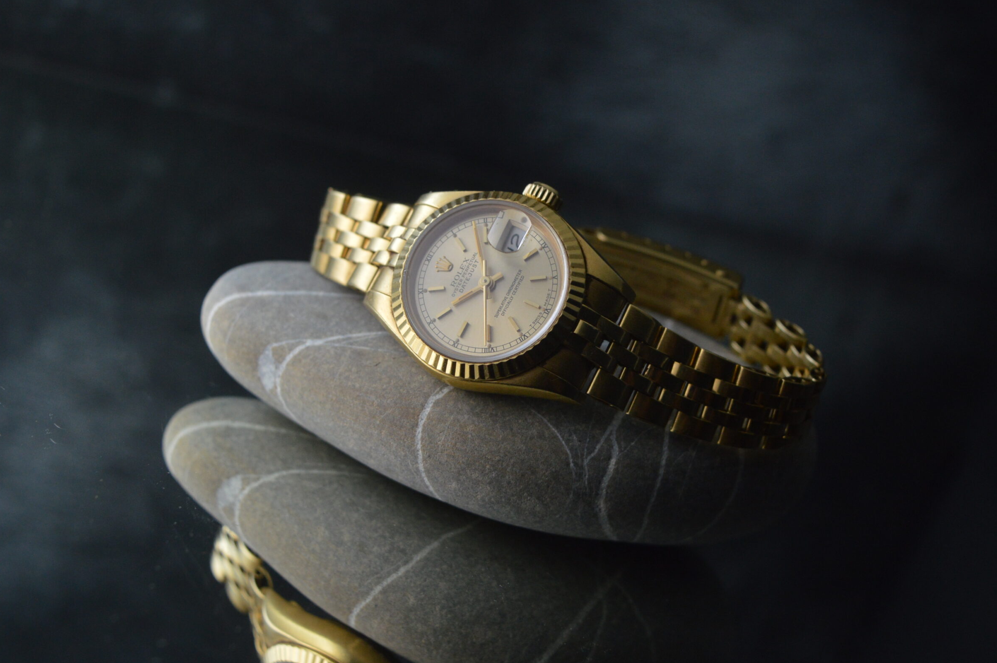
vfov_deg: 20.9
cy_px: 319
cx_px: 528
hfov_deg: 31.0
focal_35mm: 65
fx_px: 1798
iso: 800
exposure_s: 1/160
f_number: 7.1
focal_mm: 40
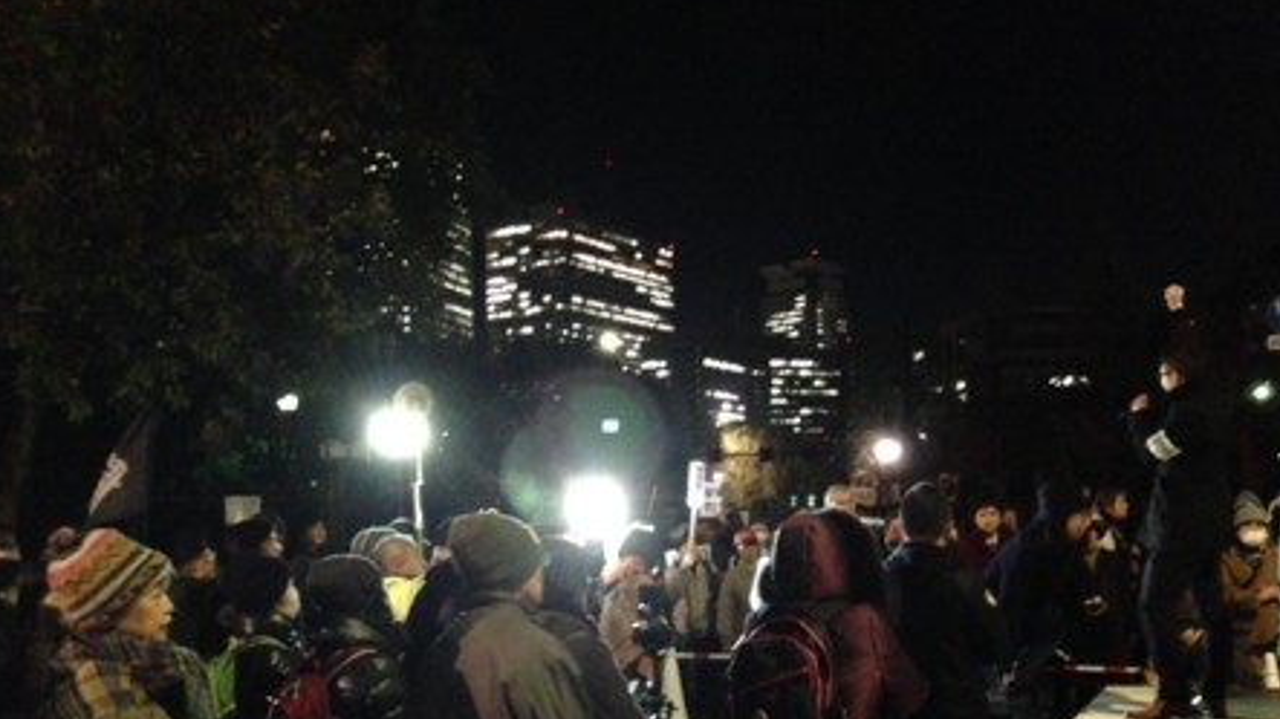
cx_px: 639
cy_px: 474
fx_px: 2477
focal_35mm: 73
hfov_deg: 29.0
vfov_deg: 16.5
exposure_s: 1/20
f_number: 2.4
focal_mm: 4.12
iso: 1000
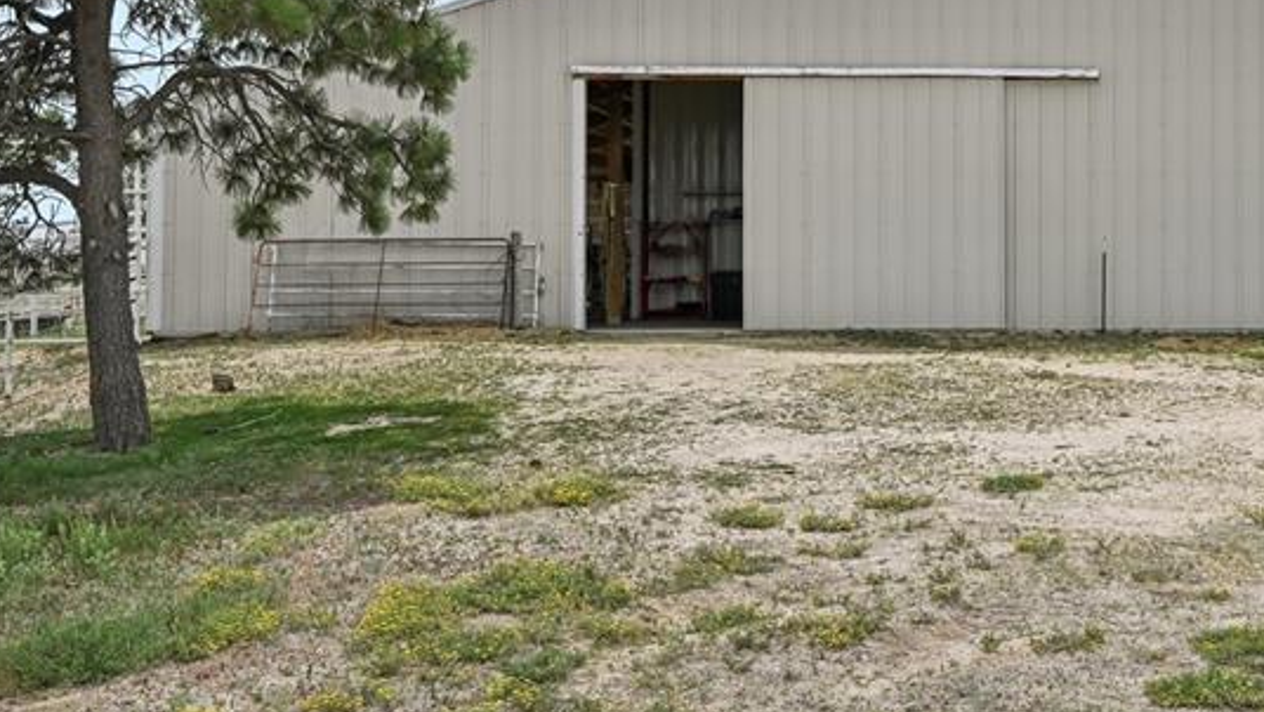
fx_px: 2012
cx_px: 1082
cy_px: 172
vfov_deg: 19.9
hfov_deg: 33.4
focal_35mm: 60
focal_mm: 30
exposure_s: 1/160
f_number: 10
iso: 64
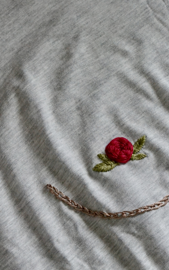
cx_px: 133
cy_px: 60
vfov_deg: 15.5
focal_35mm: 134
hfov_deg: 9.8
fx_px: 988
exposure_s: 1/125
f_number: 5.6
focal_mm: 50
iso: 3200
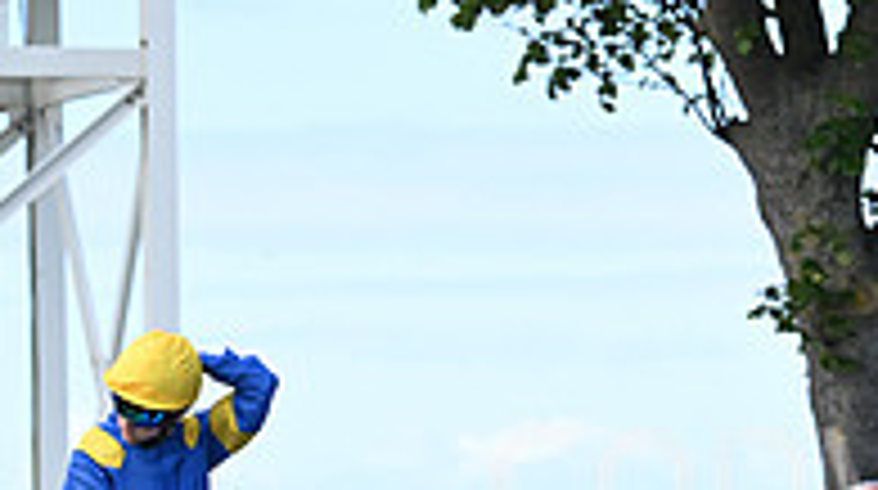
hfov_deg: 6.5
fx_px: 7625
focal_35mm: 328
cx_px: 1081
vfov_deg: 3.7
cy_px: 757
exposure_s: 1/1250
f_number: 4.5
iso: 400
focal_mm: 105
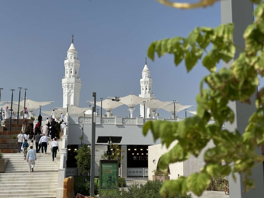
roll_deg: +1.1
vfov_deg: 30.3
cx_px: 132
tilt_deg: +9.8
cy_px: 99
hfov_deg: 39.7
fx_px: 366
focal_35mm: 48
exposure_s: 1/10870
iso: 64
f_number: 1.78
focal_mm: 6.86
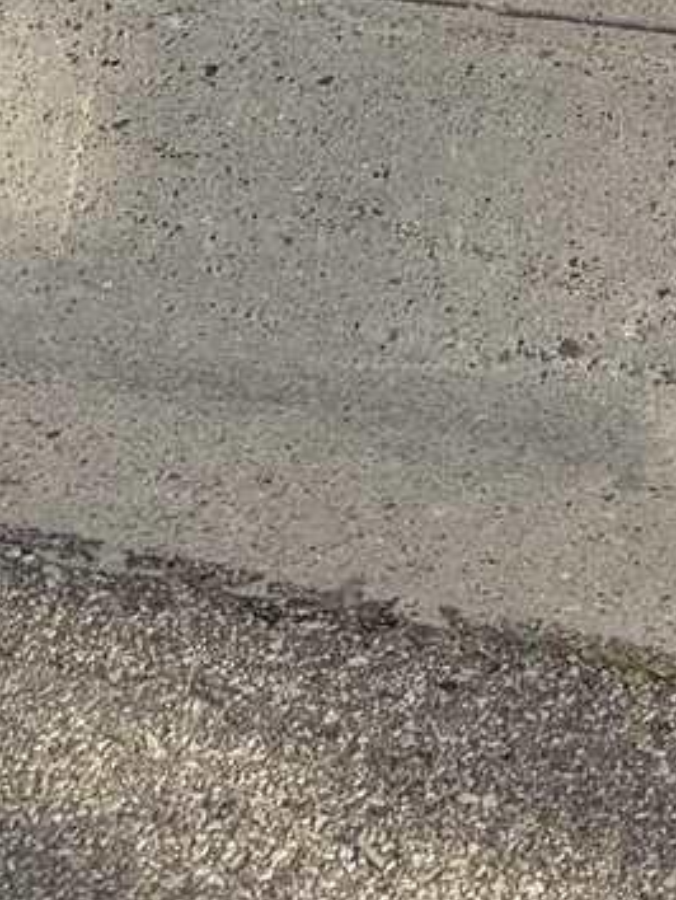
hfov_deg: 9.3
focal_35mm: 156
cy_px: -1531
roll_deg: +0.7
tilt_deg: -5.8
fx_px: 4057
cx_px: 1011
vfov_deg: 10.3
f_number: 1.78
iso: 80
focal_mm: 6.76
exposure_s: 1/1618
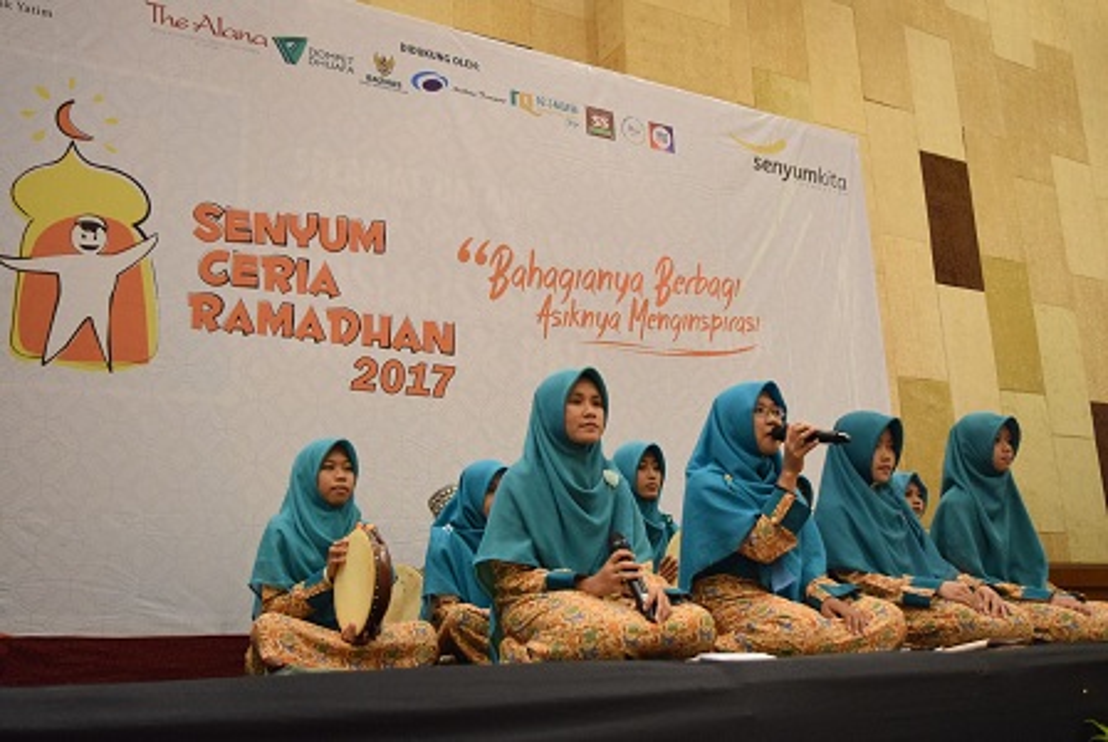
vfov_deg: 34.3
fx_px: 1202
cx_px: 554
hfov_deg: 49.5
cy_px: 371
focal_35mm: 39
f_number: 4
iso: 3200
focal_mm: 26
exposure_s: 1/30
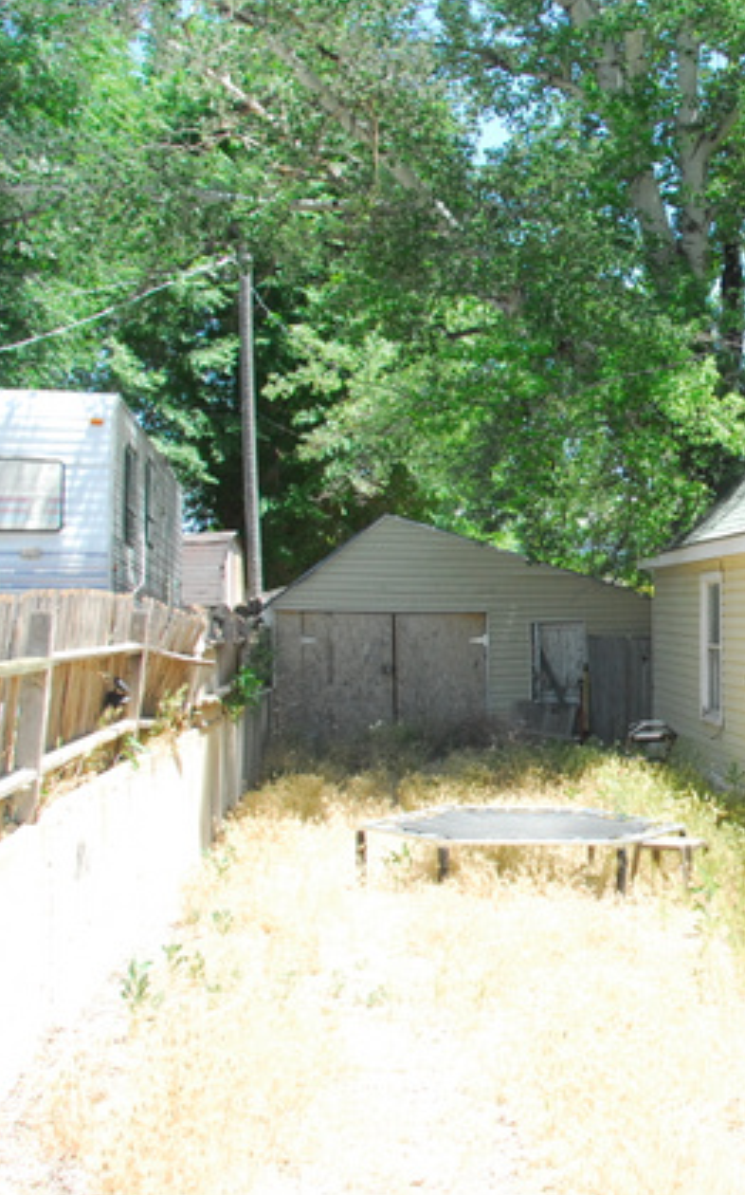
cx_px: 751
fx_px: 1366
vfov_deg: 47.2
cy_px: 592
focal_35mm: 42
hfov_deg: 28.5
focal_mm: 18
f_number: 9
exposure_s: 1/320
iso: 800
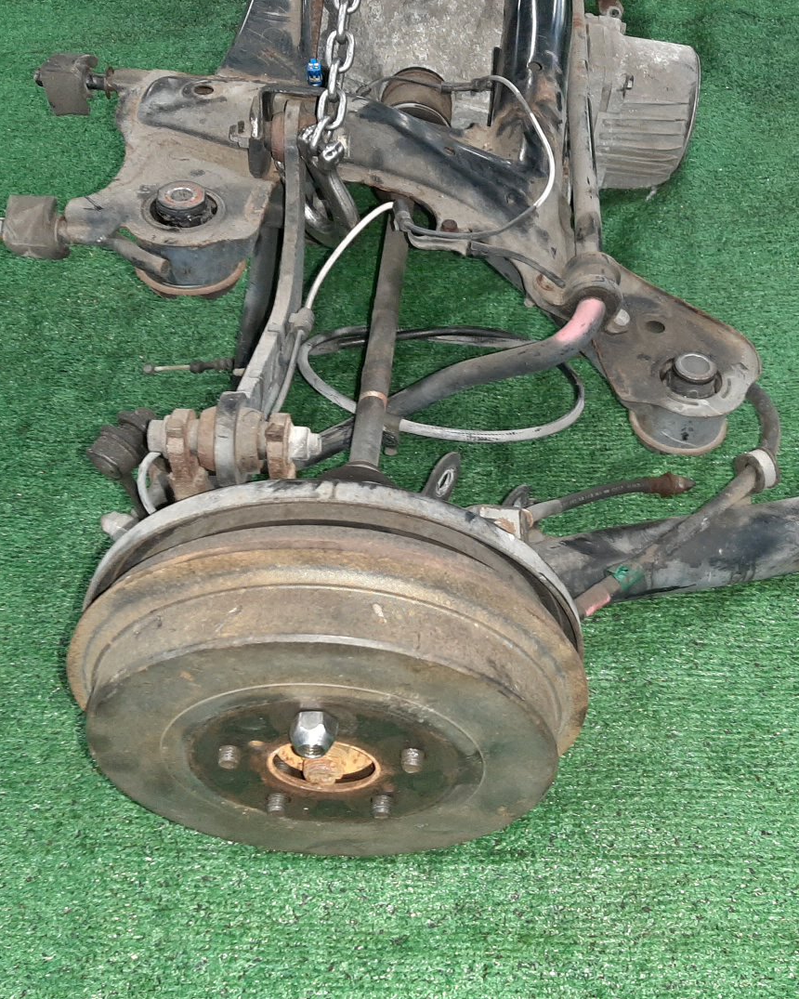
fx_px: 1005
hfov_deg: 43.3
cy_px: 500
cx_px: 428
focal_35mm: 34
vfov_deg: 52.8
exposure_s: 1/25
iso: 345
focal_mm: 3.93
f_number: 1.7
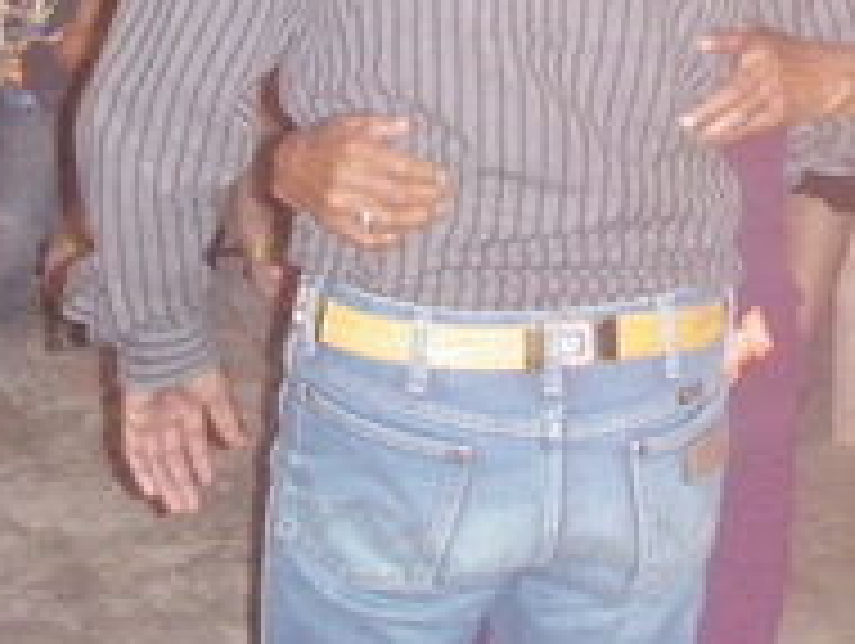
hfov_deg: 15.4
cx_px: 459
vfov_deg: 11.2
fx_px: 3166
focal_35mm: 128
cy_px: -306
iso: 800
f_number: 3.5
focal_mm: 6.7
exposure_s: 1/30
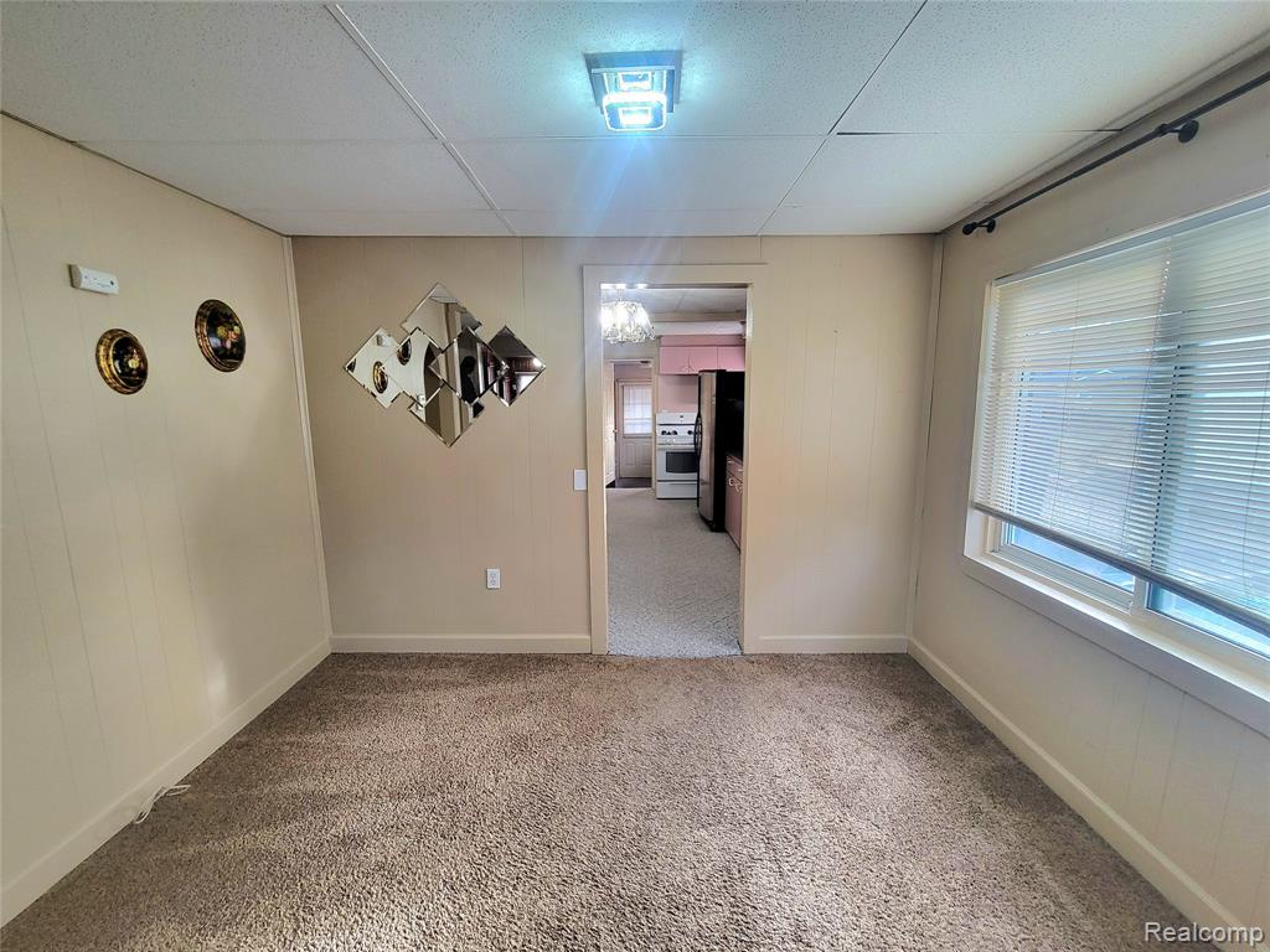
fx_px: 477
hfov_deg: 106.2
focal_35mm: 13
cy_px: 476
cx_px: 635
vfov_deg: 89.9
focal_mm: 2.2
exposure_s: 1/60.2
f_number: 2.2
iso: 200
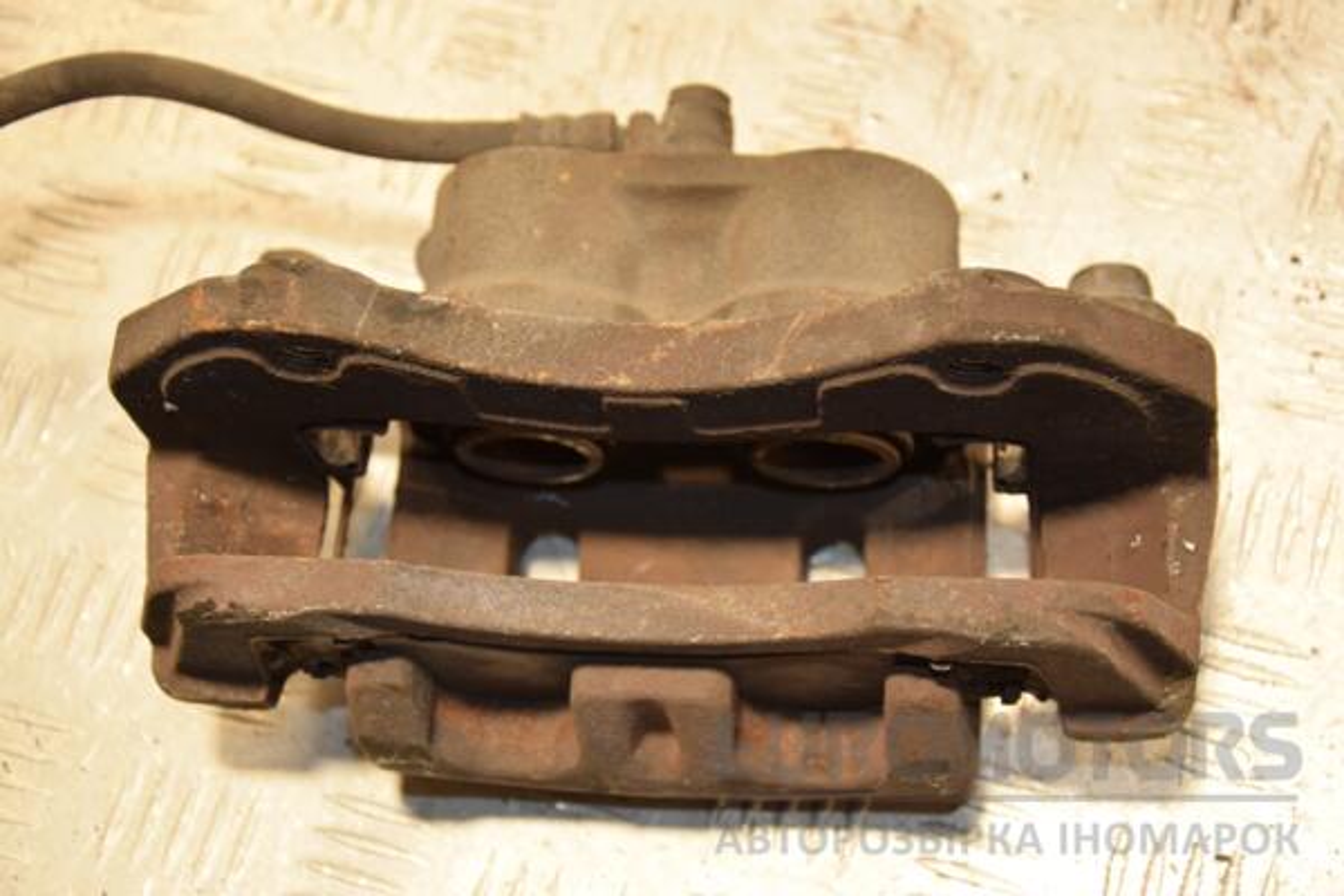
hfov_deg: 29.9
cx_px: 672
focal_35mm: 68
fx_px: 2520
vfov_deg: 20.2
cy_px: 448
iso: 800
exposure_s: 1/160
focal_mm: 45
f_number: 4.8
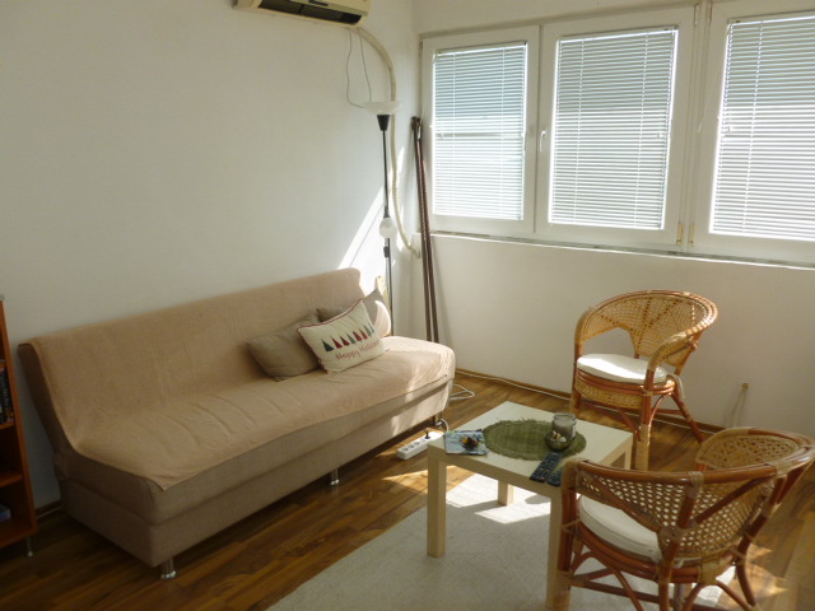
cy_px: 306
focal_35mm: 28
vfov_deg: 49.7
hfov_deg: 63.4
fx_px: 659
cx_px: 408
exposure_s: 1/160
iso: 100
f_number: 3.3
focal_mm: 5
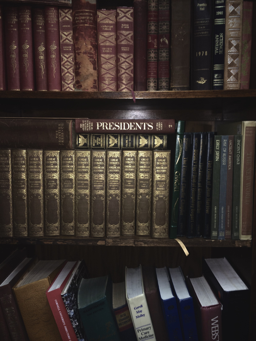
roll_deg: +0.9
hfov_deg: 48.2
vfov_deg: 61.7
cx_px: 128
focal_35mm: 29
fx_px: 286
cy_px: 170
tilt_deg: -4.8
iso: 64
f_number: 2.2
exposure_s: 1/17
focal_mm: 4.15
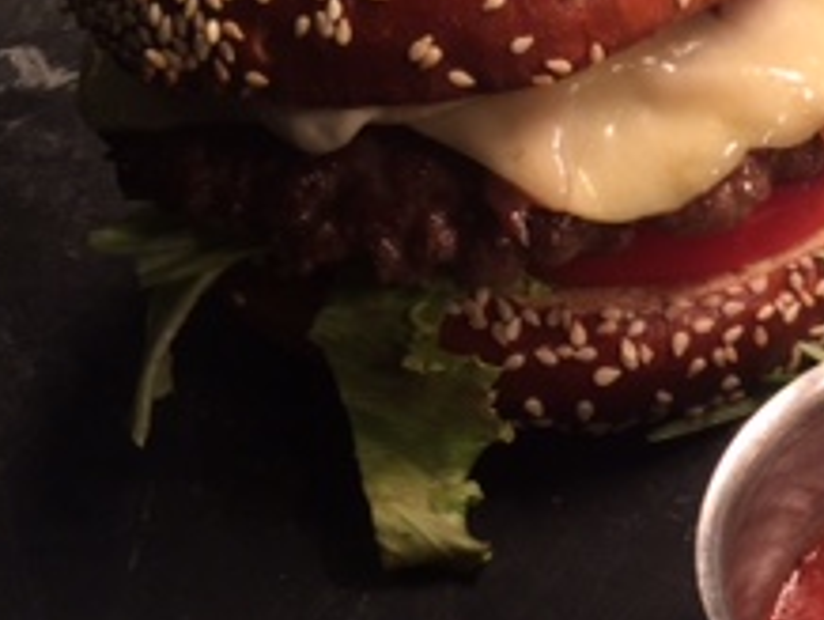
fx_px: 2026
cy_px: 299
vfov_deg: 17.4
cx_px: 1036
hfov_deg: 21.1
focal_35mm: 85
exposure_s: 1/154
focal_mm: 4.15
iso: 32
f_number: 2.2
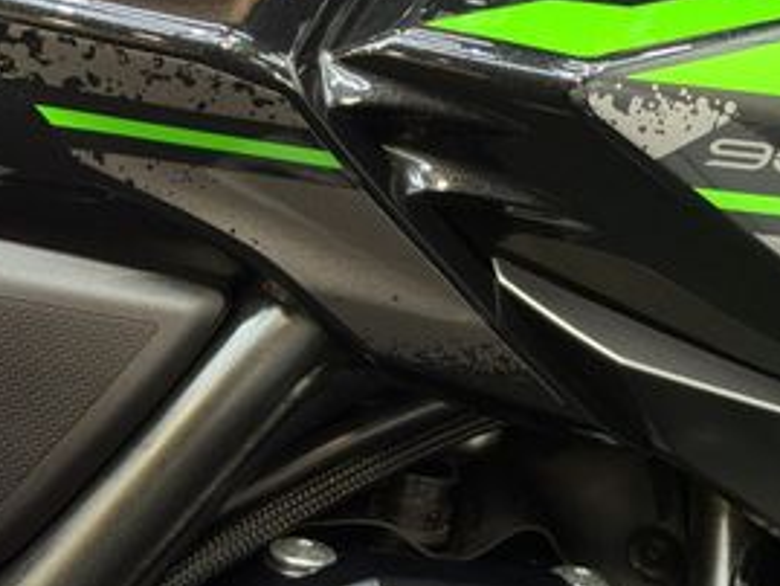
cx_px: 908
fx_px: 2570
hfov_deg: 16.6
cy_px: 189
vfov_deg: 13.0
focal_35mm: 114
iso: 200
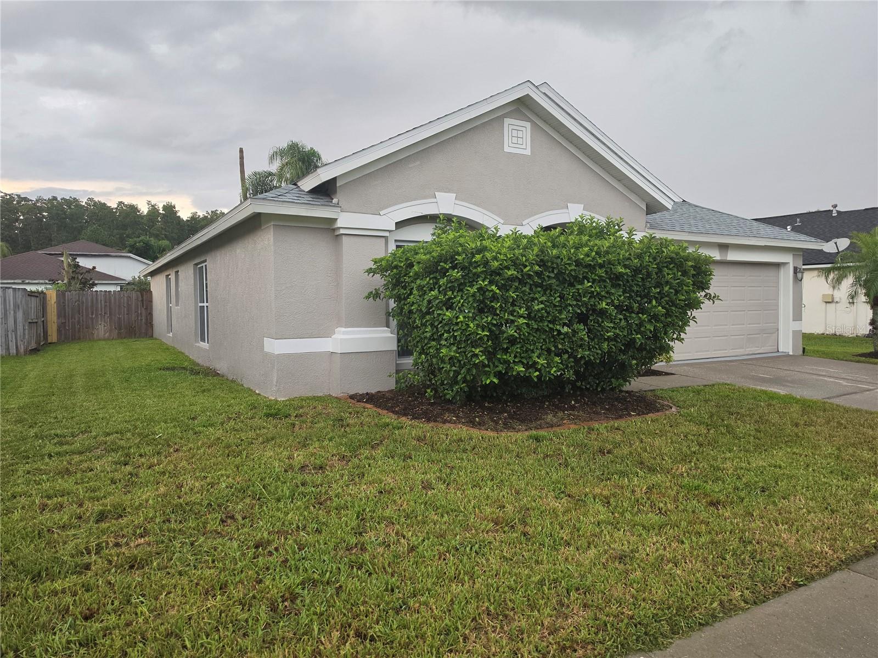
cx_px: 439
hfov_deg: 73.9
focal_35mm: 23
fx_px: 583
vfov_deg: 58.9
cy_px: 329
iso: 125
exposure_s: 1/120
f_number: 1.4
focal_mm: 6.5
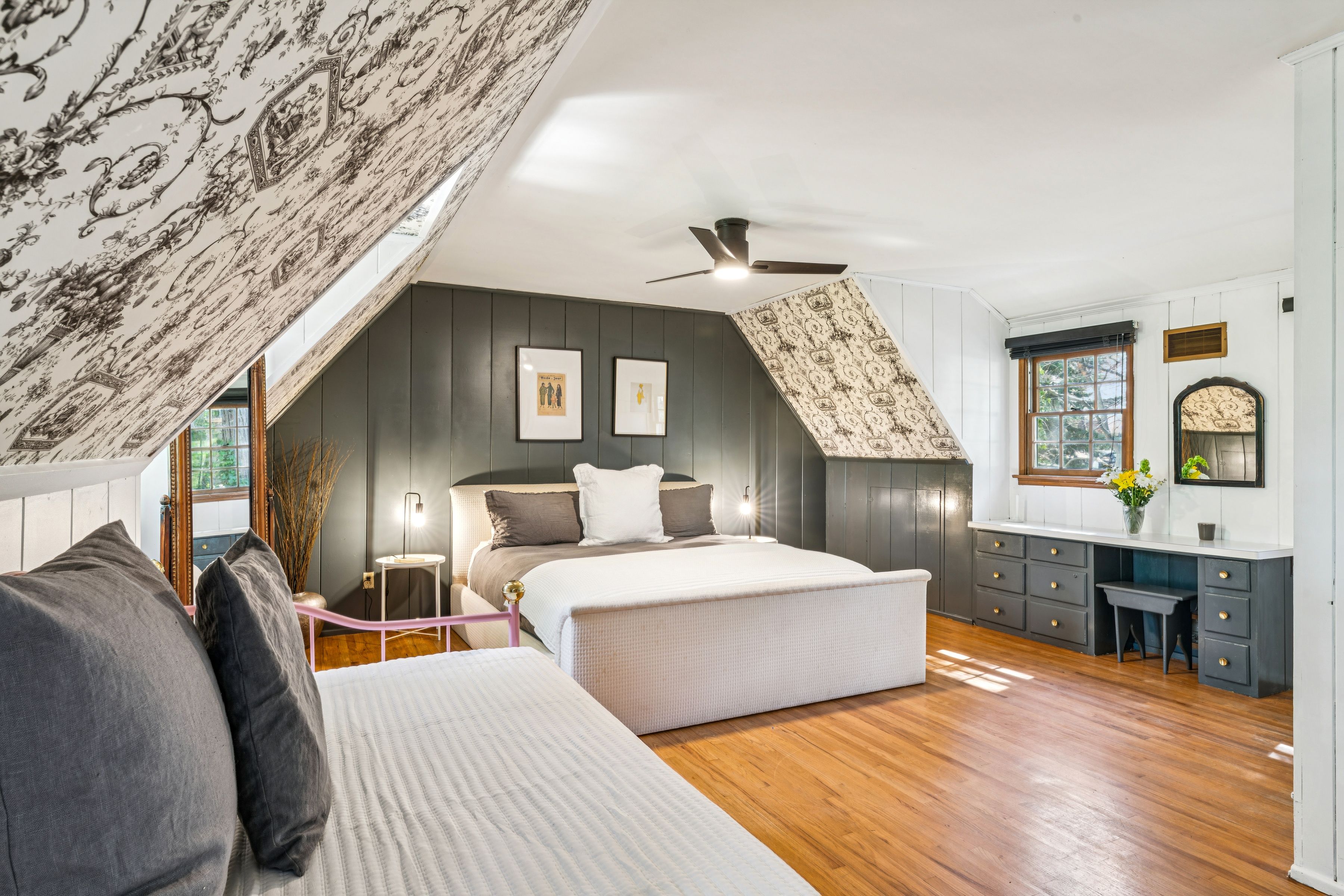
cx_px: 672
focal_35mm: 20
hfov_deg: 85.4
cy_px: 448
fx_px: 728
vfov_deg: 63.2
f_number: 13
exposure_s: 3.2
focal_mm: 19.5
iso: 100
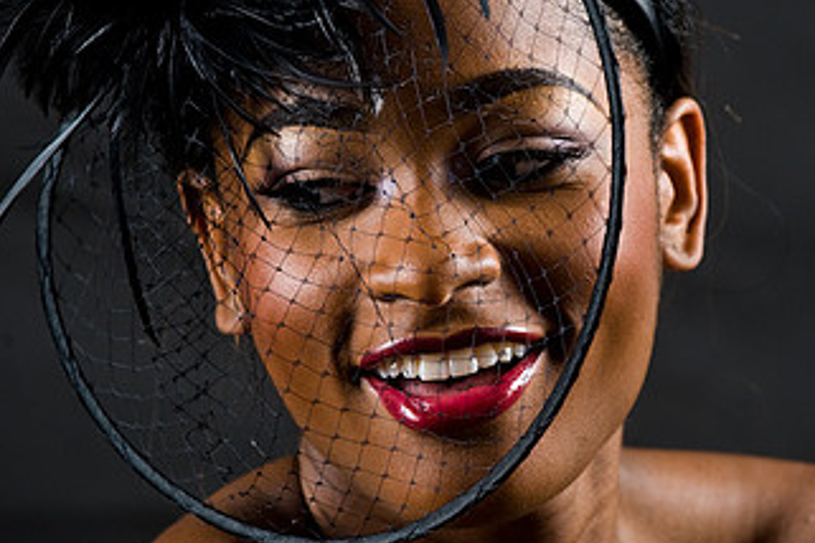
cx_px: 543
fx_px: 8172
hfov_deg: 5.7
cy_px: 198
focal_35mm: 361
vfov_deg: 3.8
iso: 320
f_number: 5.6
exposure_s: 1/125
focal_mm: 200
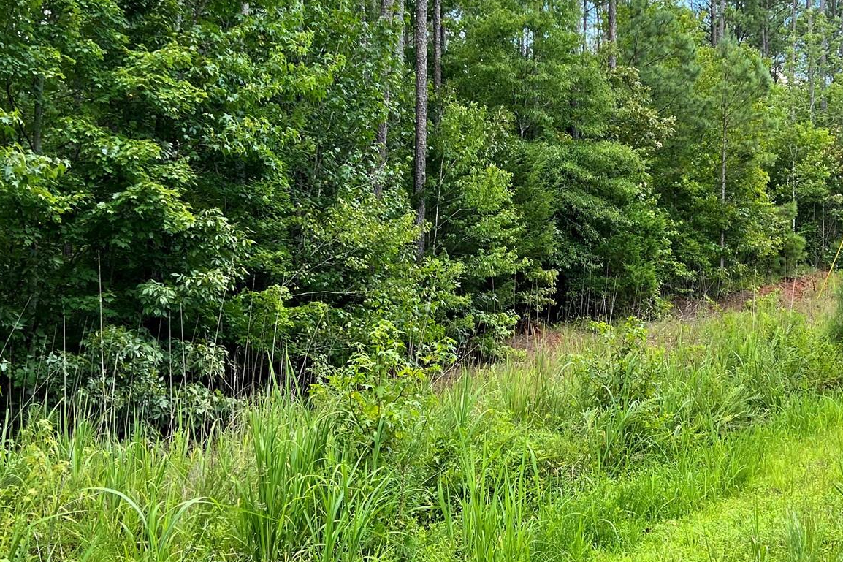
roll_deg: +0.3
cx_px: 541
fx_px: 1124
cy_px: 208
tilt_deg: +5.9
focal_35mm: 48
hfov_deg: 40.7
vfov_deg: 28.0
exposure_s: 1/418
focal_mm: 5.7
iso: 50
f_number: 1.5
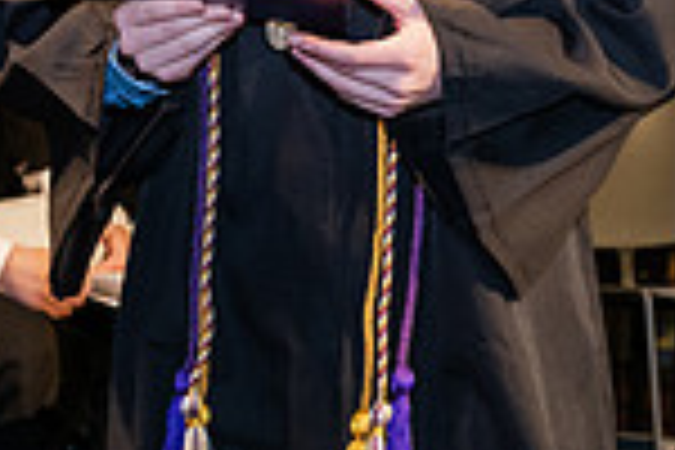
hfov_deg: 8.5
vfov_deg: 5.7
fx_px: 4481
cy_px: -196
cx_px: -202
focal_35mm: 239
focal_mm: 62
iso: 1600
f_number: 6.3
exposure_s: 1/200
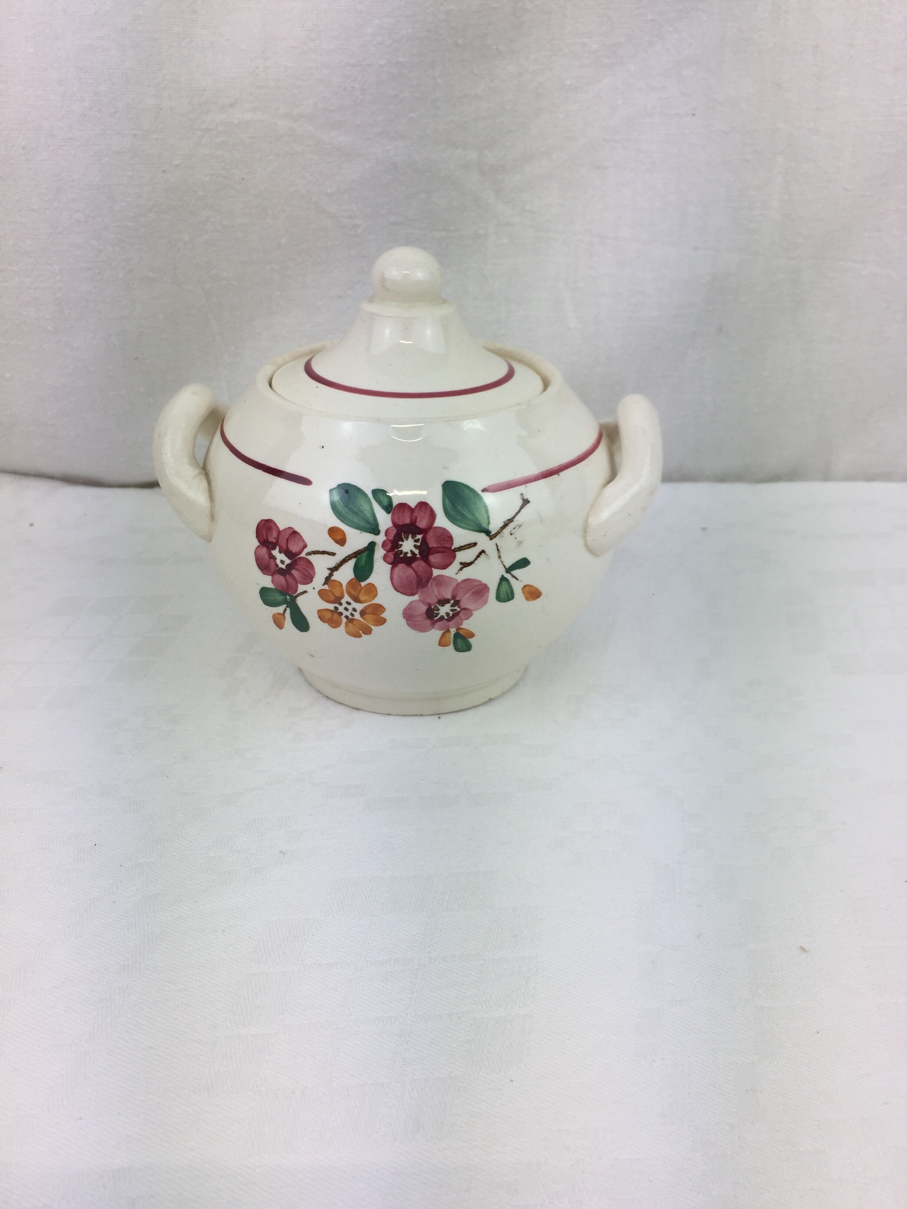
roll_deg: -0.4
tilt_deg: -28.2
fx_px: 1013
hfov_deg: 48.2
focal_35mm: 29
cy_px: 604
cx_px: 454
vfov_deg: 61.7
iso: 32
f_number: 2.2
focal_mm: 4.15
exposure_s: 1/306
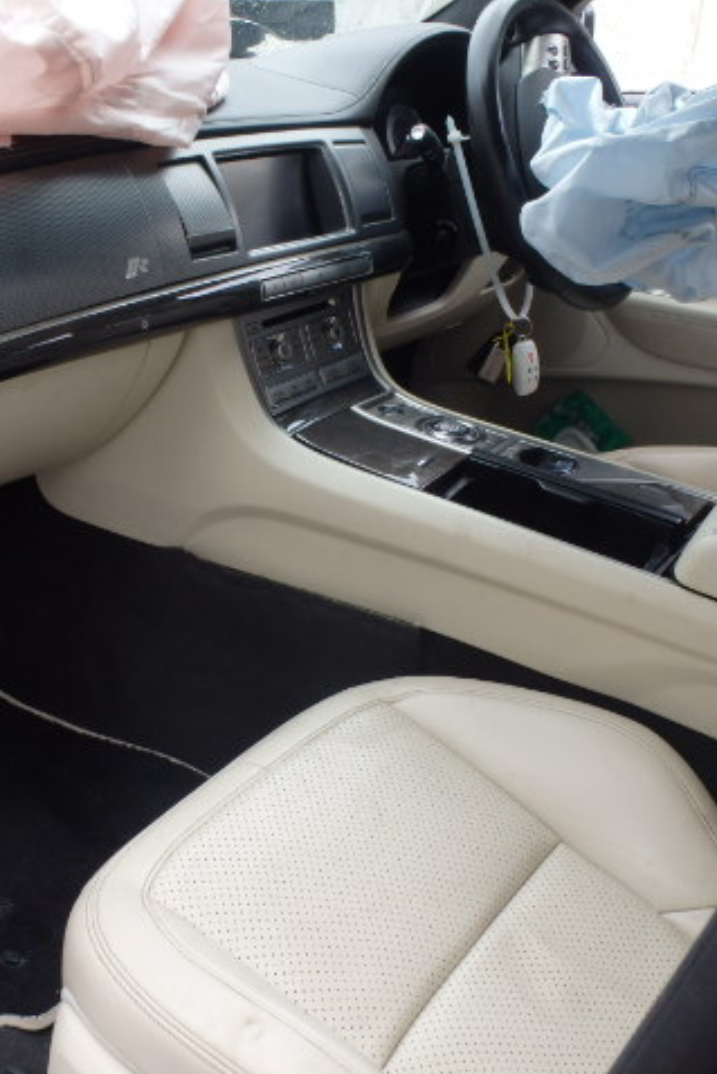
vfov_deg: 49.5
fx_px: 1164
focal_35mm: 39
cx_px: 211
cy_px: 537
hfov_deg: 33.8
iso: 125
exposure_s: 1/100
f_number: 3.9
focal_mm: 5
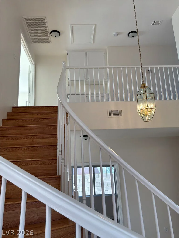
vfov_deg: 63.4
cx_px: 90
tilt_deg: +14.5
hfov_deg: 49.7
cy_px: 119
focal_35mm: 28
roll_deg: +2.5
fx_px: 193
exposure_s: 1/120
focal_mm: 3
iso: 40
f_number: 1.8
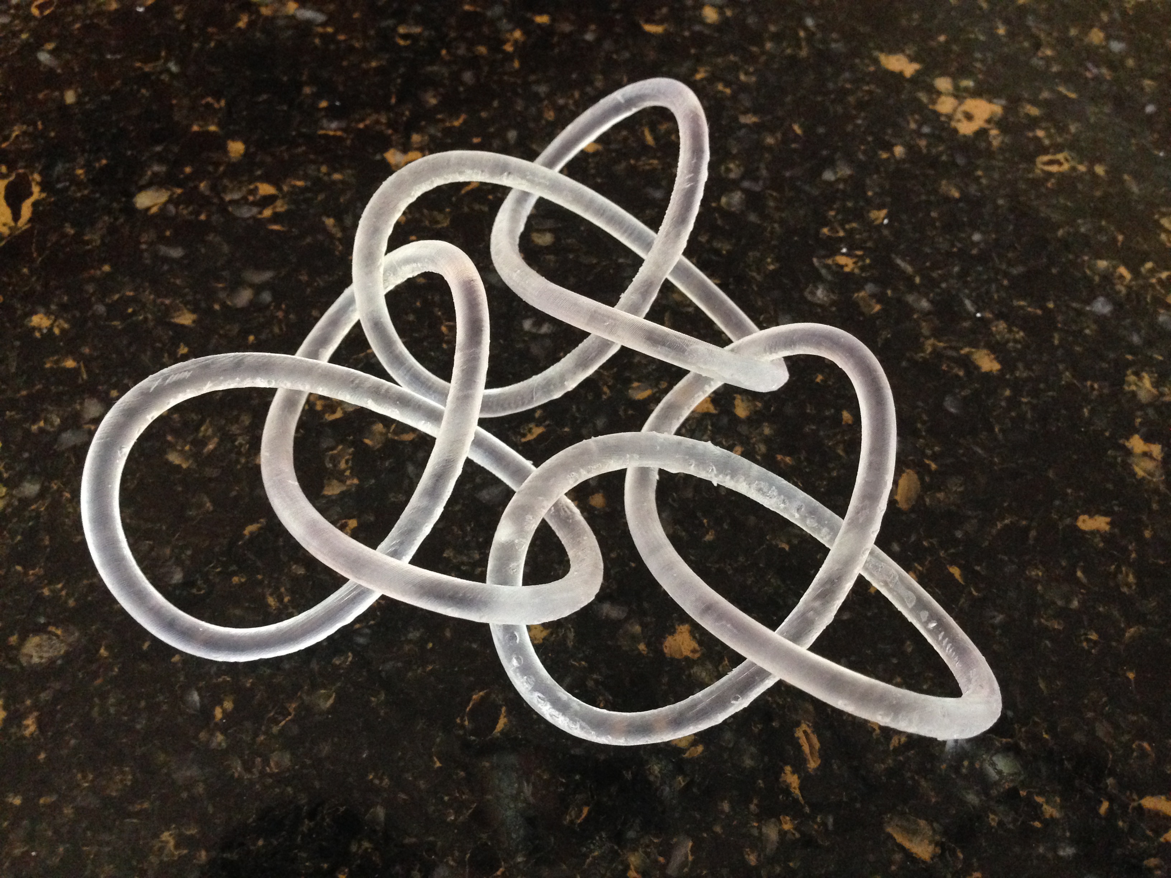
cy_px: 439
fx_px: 1116
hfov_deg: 55.4
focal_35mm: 33
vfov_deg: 42.9
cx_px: 586
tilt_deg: -55.9
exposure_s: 1/15
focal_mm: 4.12
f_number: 2.4
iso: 400
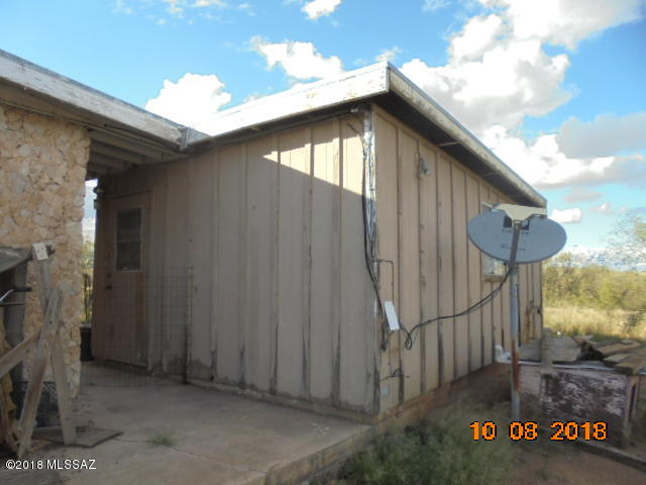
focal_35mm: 26
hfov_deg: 67.3
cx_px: 323
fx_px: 485
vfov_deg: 53.1
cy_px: 242
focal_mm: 4.6
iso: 100
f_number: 3.5
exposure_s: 1/400
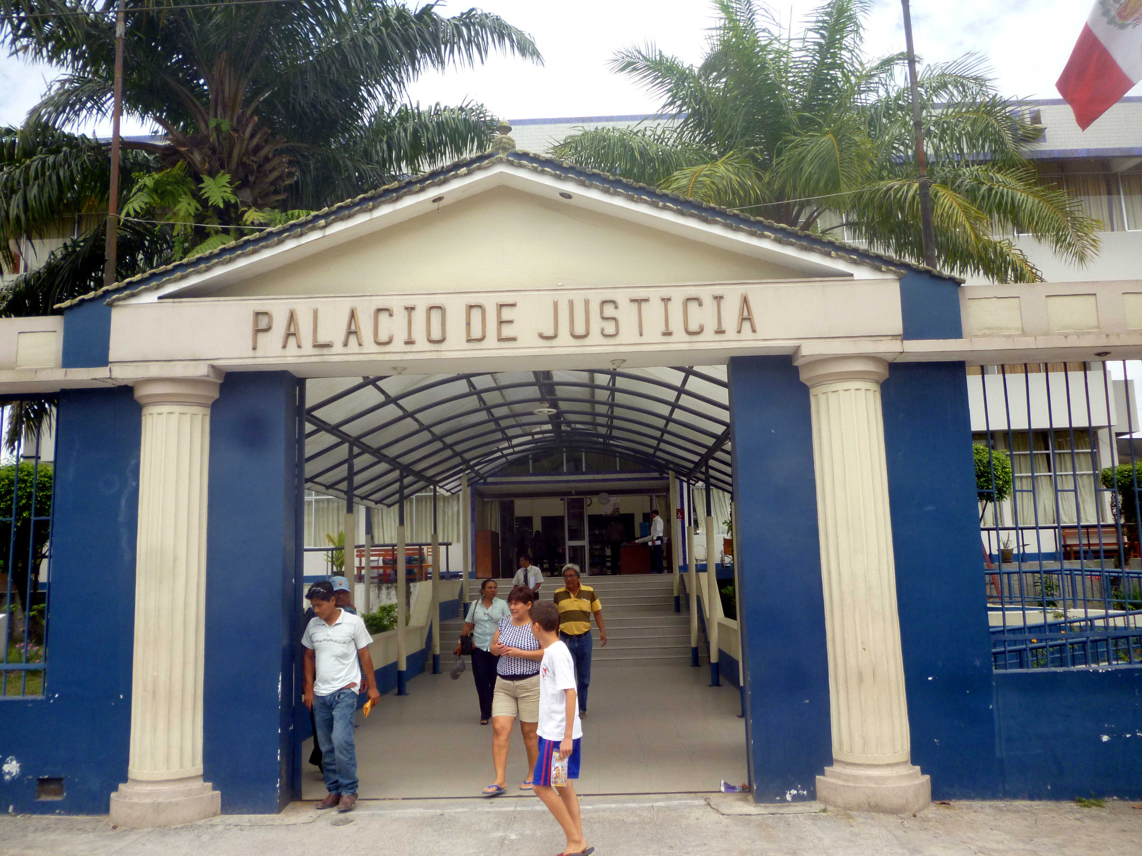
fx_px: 924
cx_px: 571
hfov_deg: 63.4
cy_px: 428
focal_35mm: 28
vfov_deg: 49.7
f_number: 3.1
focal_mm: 5
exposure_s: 1/640
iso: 100
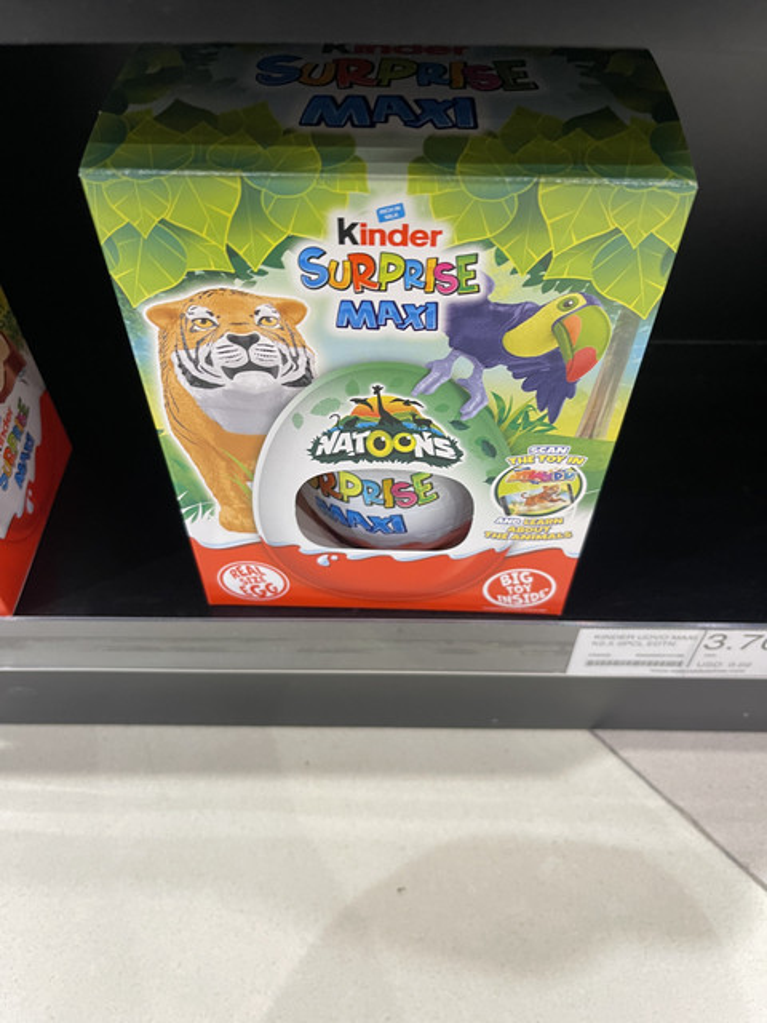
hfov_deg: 54.9
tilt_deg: -50.9
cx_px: 384
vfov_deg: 69.4
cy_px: 512
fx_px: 739
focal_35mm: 25
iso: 250
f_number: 1.6
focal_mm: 5.1
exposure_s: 1/50
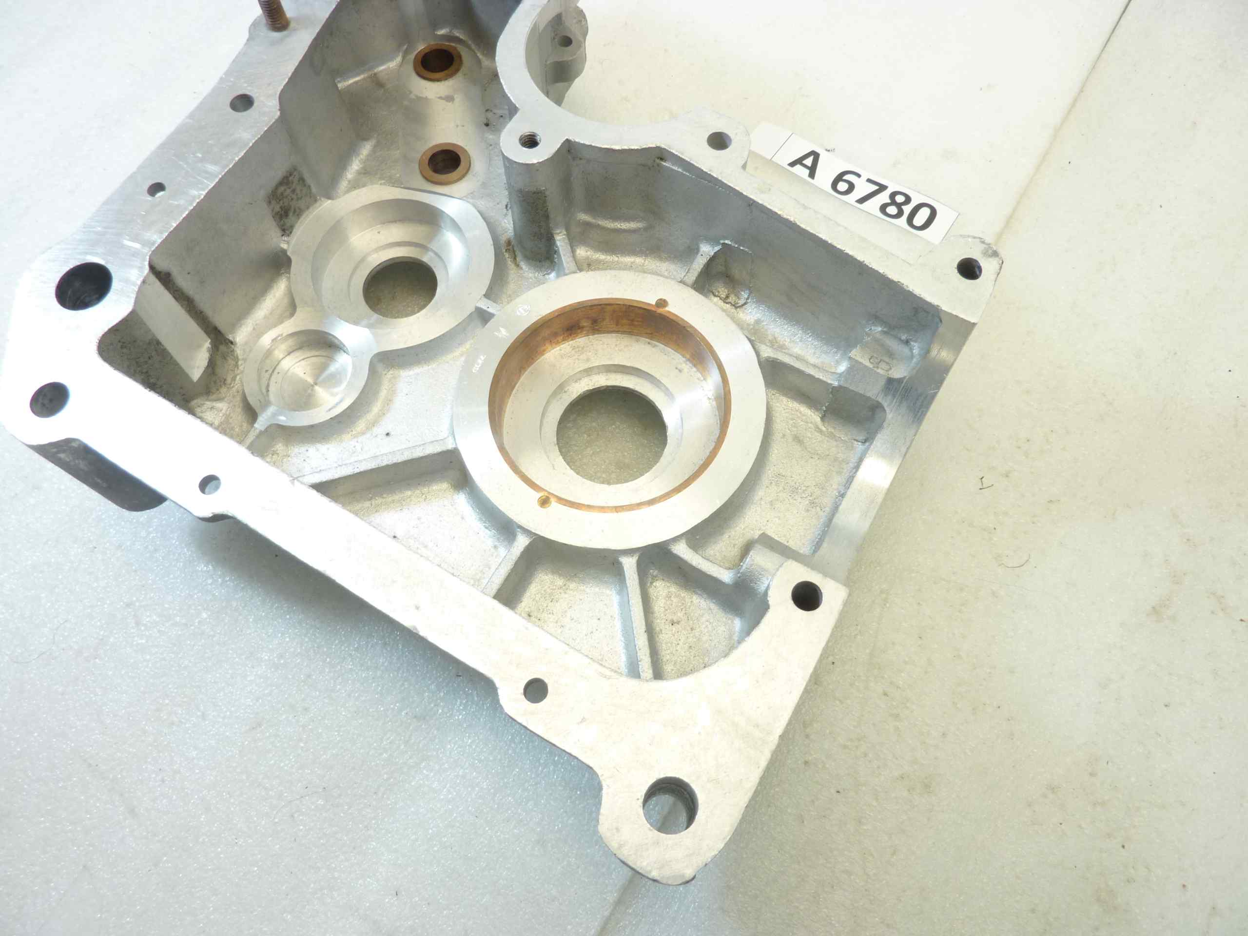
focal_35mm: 25
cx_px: 624
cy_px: 468
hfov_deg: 69.4
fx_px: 901
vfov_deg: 54.9
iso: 80
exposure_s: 1/20
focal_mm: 4.1
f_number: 3.3
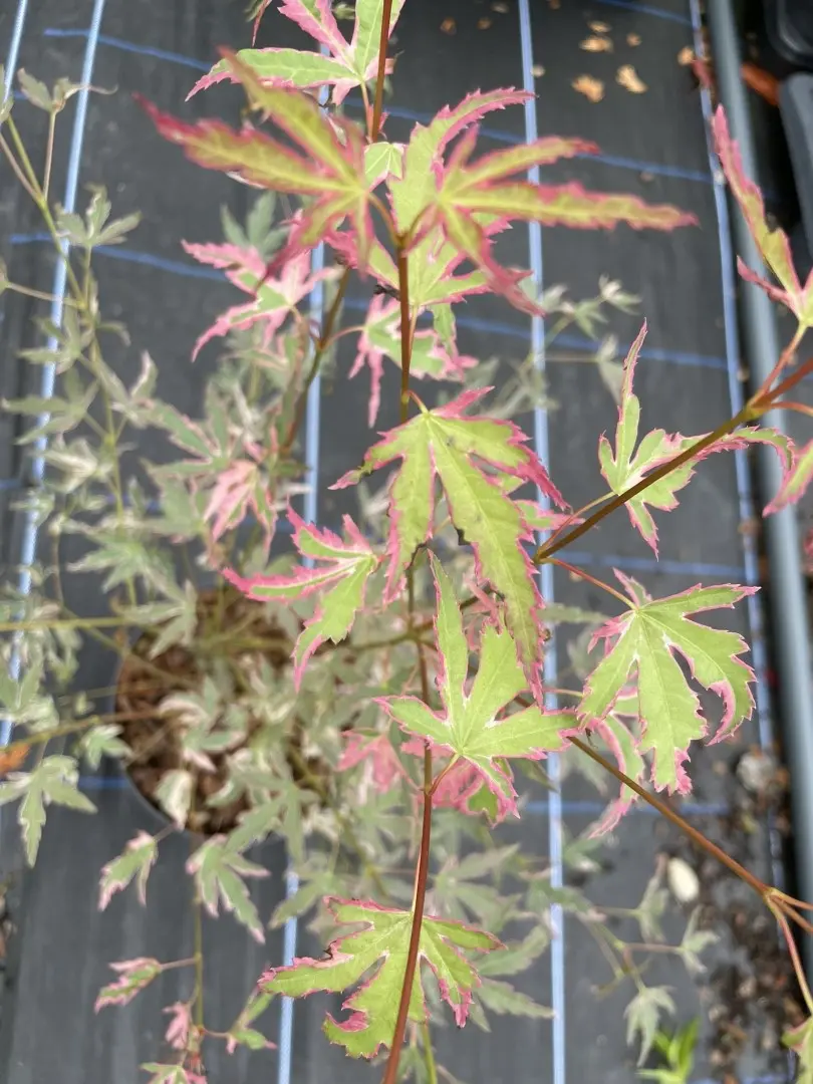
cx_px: 406
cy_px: 542
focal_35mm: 26
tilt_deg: -68.6
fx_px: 814
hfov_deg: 53.1
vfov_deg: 67.3
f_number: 1.6
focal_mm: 4.2
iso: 32
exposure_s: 1/553
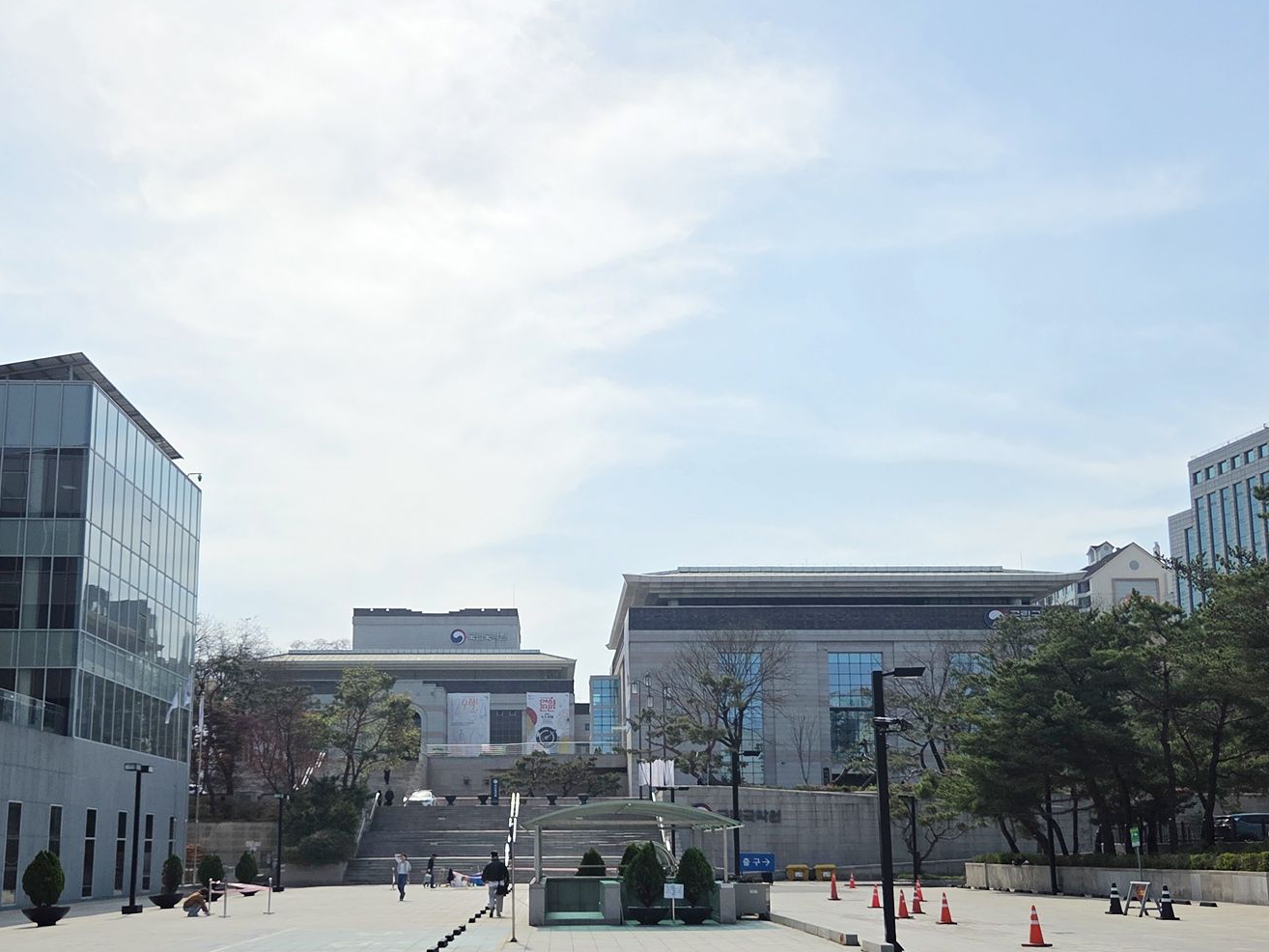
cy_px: 642
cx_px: 574
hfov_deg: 52.5
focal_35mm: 35
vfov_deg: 40.2
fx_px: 1283
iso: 64
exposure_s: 1/7891
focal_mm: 5.4
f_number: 1.8
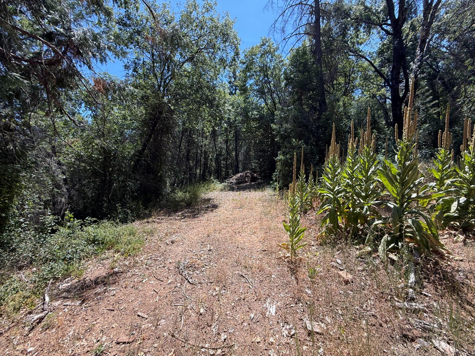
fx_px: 192
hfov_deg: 102.1
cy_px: 178
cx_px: 238
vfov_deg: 85.7
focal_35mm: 14
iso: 50
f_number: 2.2
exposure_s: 1/820
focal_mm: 2.22
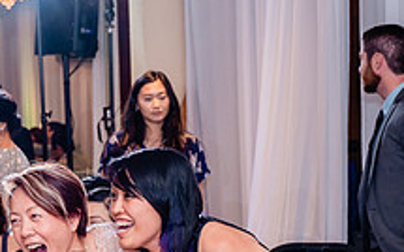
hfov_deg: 17.0
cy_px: 212
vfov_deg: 10.7
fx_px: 1342
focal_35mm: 122
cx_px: 92
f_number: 3.5
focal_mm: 35
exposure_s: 1/160
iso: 640
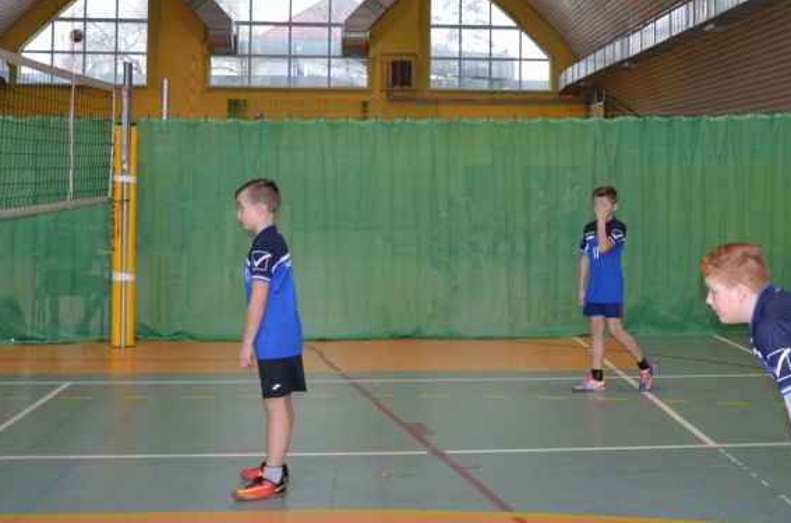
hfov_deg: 35.0
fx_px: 1247
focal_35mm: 57
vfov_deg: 23.4
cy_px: 126
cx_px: 505
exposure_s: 1/100
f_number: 3.8
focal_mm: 21
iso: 400
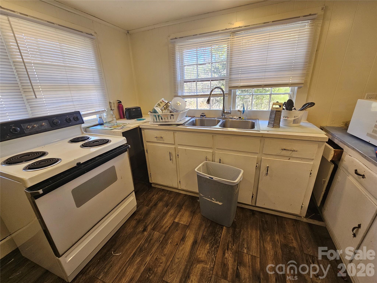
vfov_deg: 89.9
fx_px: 142
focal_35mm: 13
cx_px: 188
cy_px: 142
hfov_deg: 106.2
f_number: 2.2
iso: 64
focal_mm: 2.2
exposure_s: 1/60
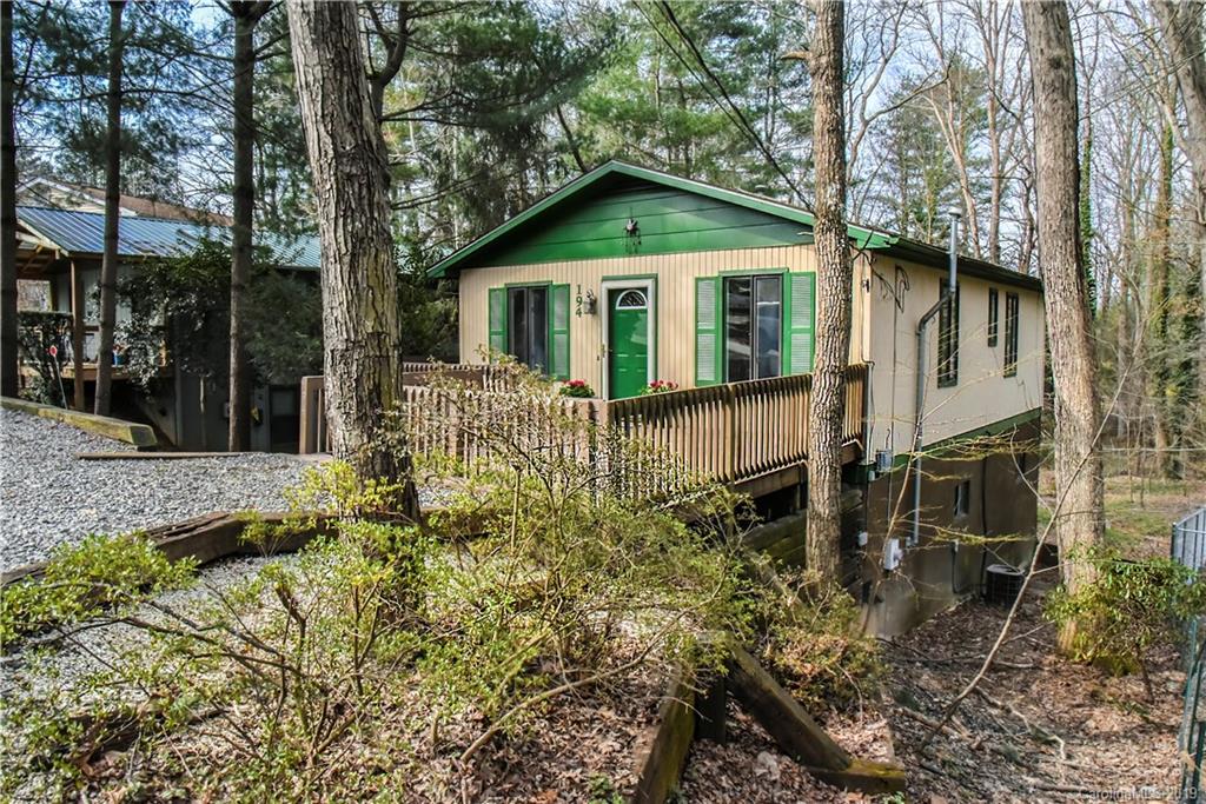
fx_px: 804
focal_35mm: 24
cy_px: 402
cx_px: 603
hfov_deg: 73.7
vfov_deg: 53.1
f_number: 18
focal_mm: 24
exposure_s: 1/320
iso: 4000
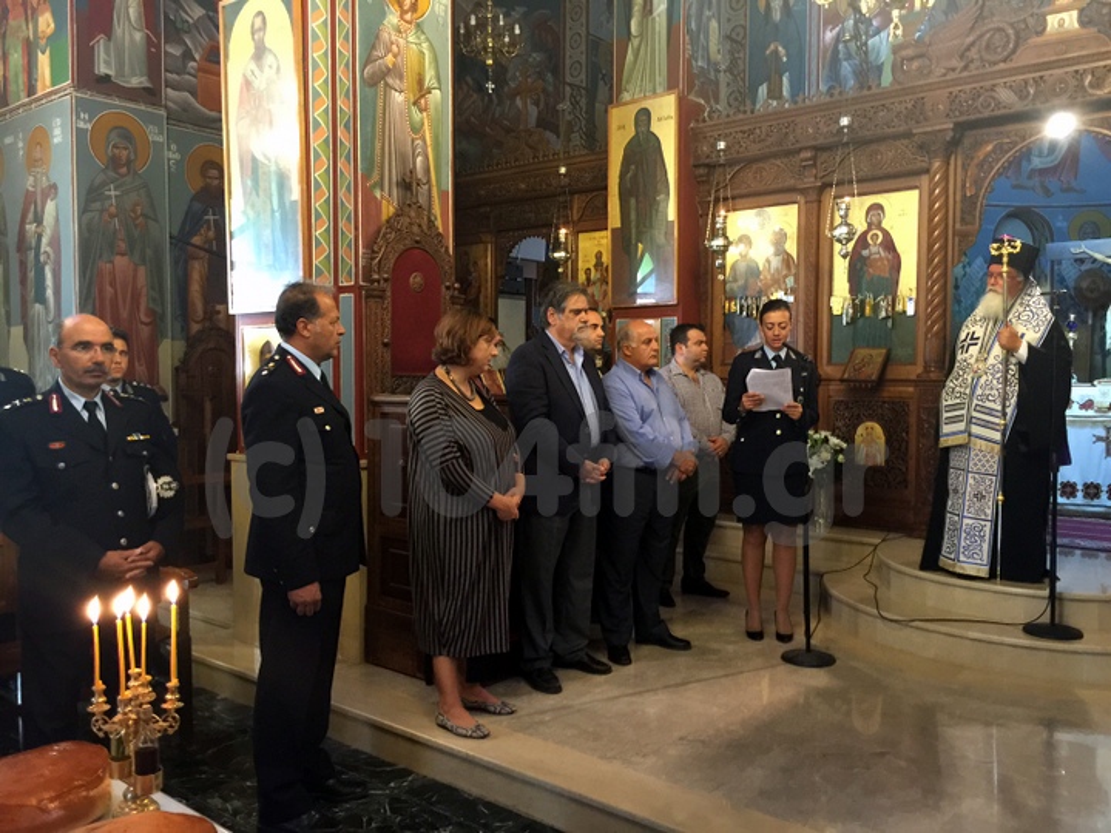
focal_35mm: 29
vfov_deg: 48.2
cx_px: 556
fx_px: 931
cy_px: 416
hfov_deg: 61.7
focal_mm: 4.15
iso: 160
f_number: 2.2
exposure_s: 1/8
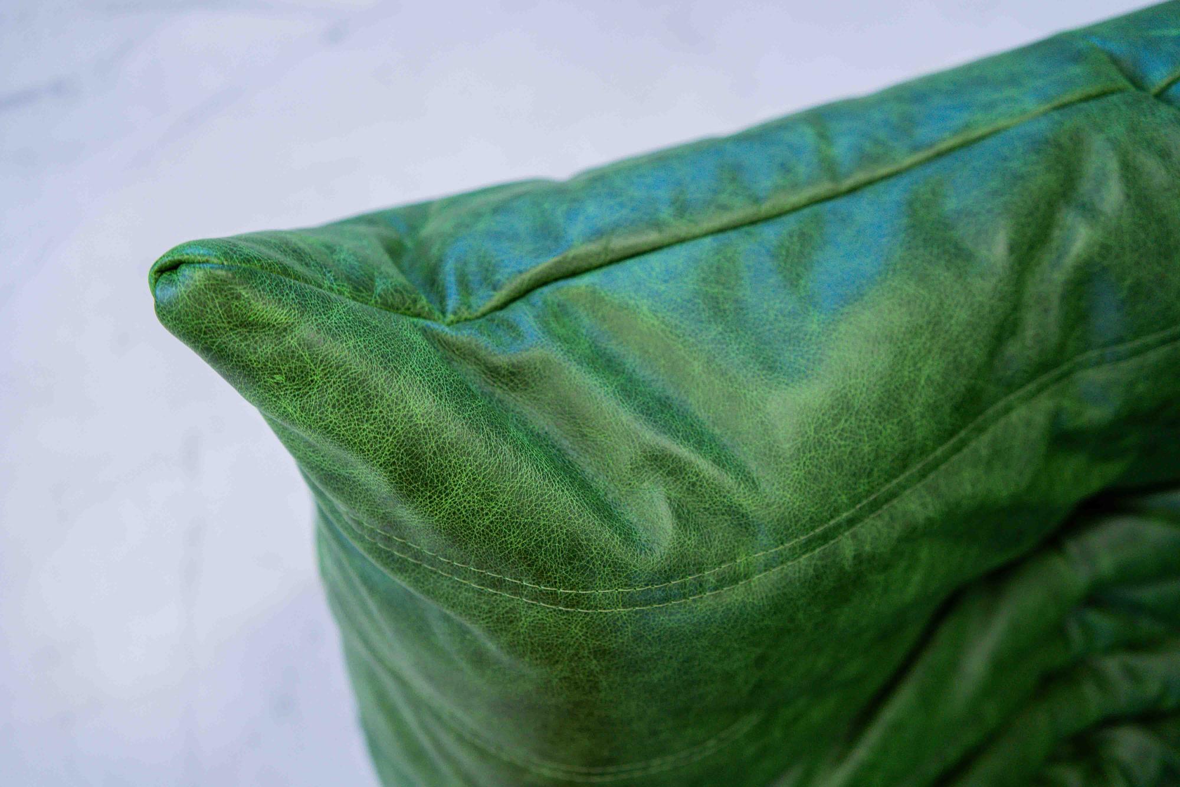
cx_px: 590
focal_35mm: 35
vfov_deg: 37.8
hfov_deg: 54.4
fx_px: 1147
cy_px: 394
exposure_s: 1/100
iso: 500
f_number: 3.2
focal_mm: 35
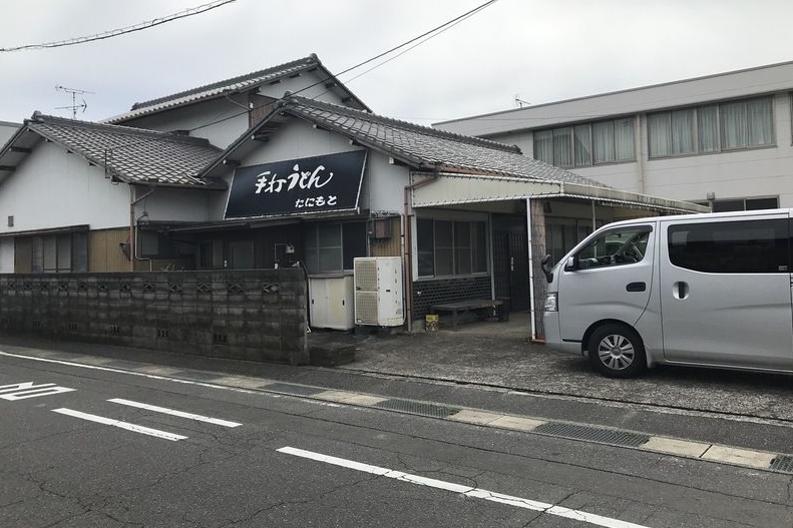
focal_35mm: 30
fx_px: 661
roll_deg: +0.4
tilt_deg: +3.0
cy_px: 233
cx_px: 406
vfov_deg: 43.5
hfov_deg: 61.9
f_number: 1.8
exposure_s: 1/3425
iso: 20
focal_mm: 3.99
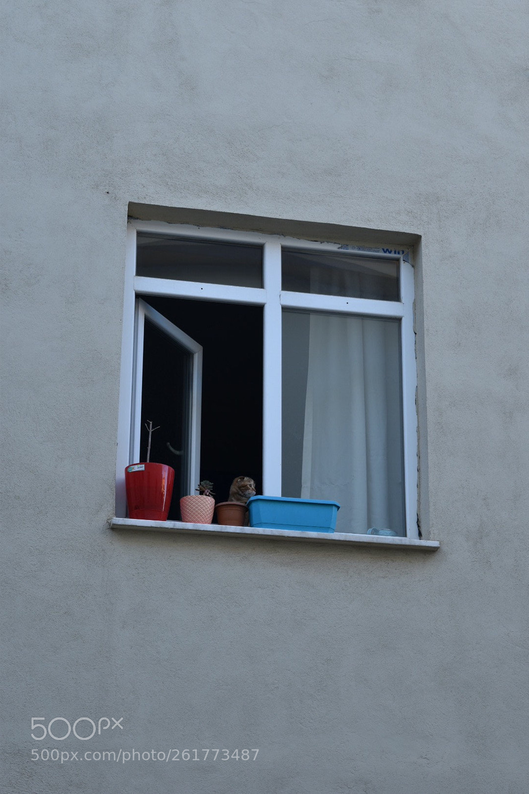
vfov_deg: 24.6
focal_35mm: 82
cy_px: 397
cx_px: 264
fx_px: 1818
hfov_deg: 16.6
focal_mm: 55
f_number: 5.6
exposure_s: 1/40
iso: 100
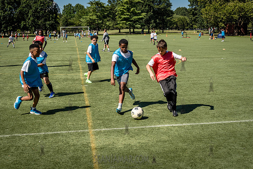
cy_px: 84
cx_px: 132
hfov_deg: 38.9
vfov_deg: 26.6
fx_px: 358
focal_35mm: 51
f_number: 4
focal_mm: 48
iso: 200
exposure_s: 1/1600
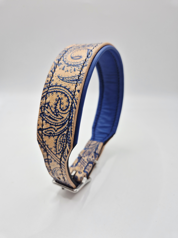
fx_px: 158
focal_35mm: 23
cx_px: 89
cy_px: 119
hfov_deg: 58.9
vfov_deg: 73.9
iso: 32
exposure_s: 1/182
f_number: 1.8
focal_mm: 5.4
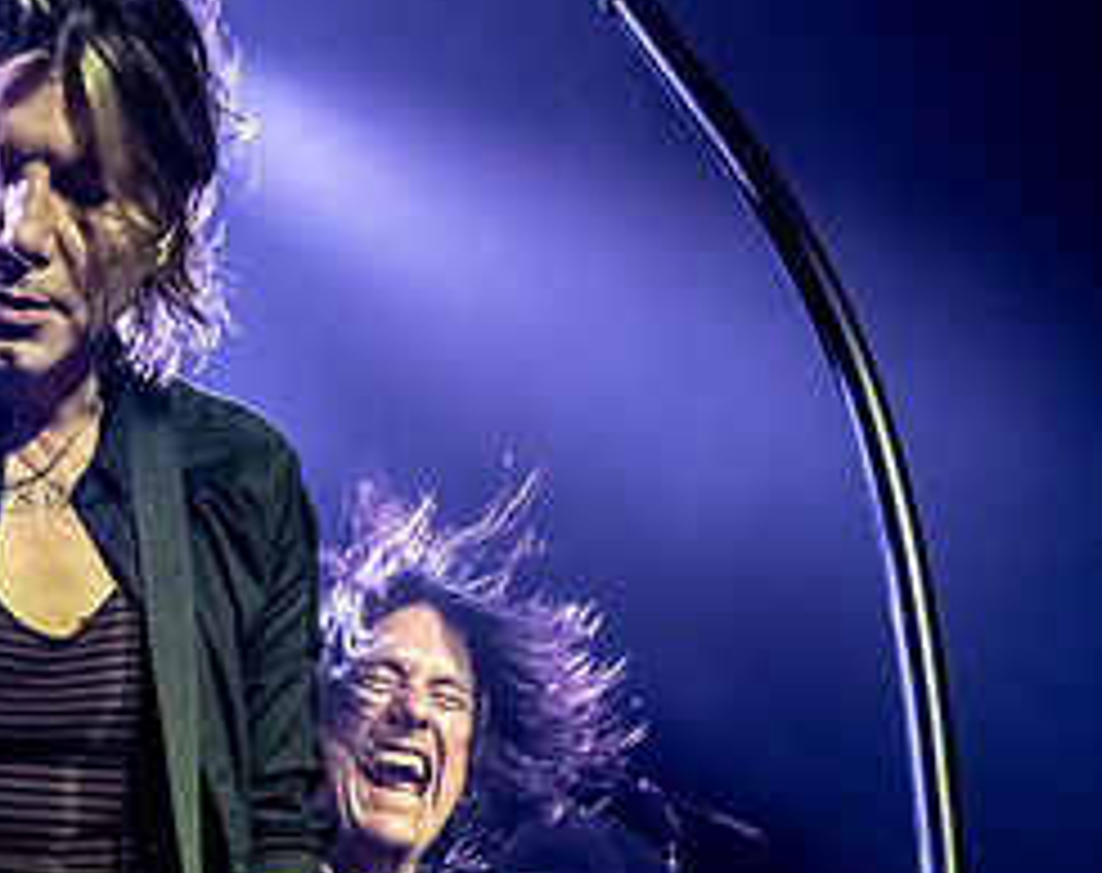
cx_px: 597
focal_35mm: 128
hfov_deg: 15.1
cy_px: 867
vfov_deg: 11.9
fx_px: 4158
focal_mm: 26
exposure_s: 1/250
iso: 1600
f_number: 4
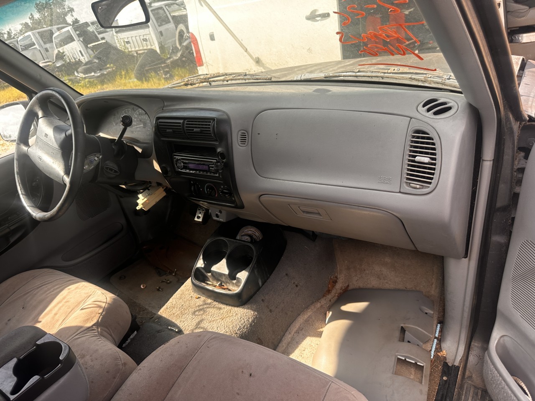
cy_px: 200
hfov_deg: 71.6
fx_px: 371
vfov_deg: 56.8
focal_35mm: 24
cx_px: 268
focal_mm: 6.86
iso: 80
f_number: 1.78
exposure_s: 1/448
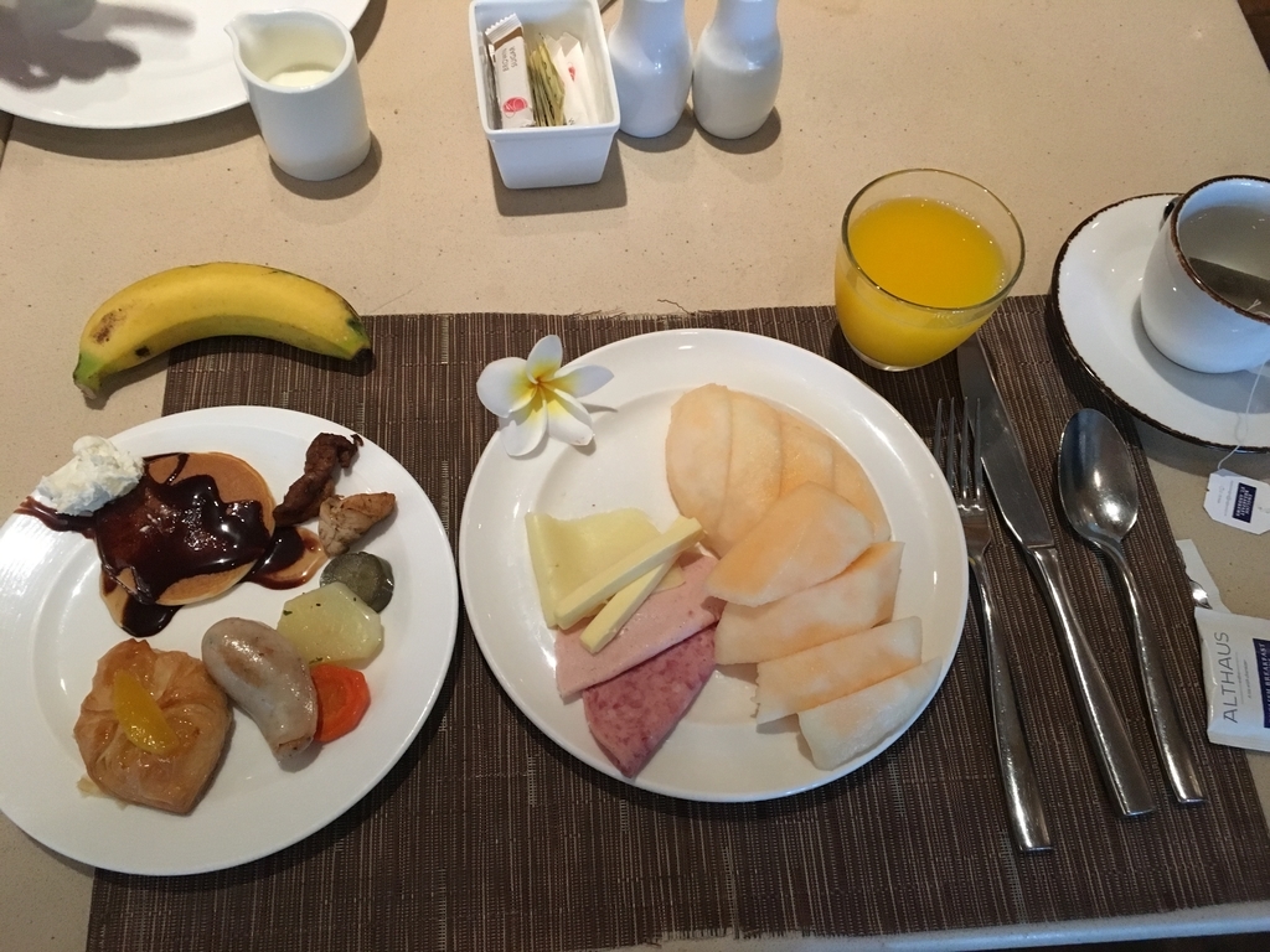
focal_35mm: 29
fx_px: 1064
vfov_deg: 48.2
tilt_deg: -62.4
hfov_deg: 61.7
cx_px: 635
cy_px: 476
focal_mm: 4.15
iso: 200
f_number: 2.2
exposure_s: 1/15
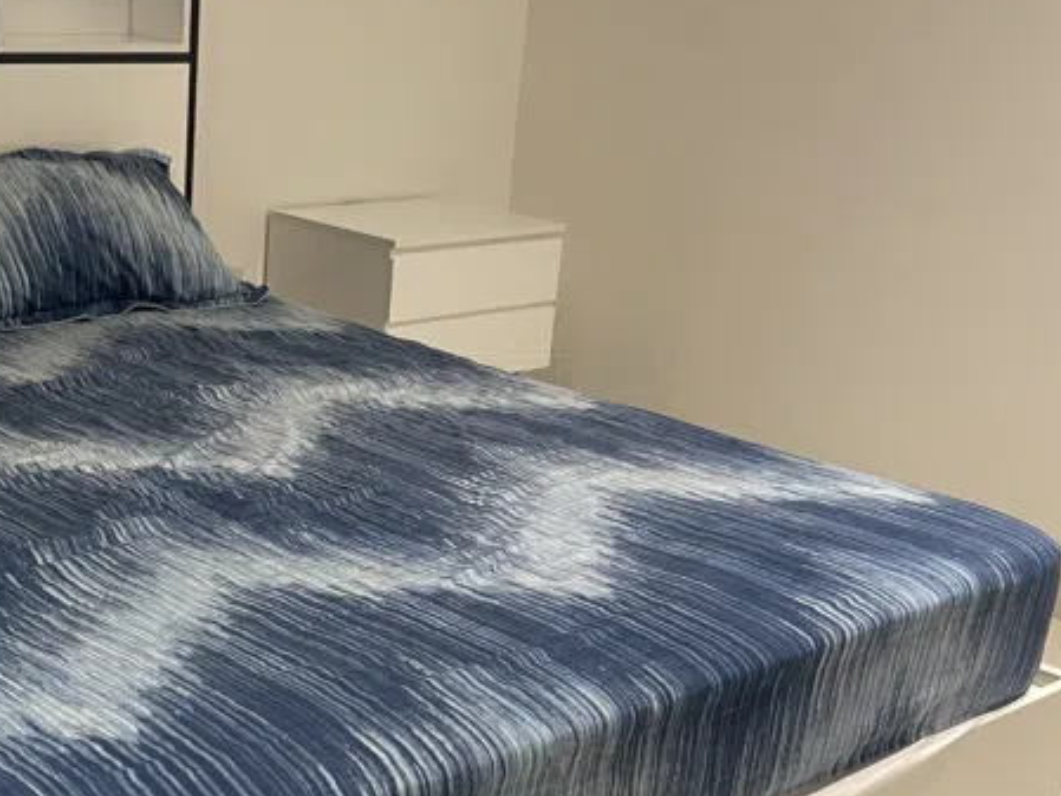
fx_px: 1748
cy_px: 536
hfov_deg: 33.1
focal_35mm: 57
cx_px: 269
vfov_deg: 25.5
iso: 200
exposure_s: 1/50
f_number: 1.6
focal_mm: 5.1
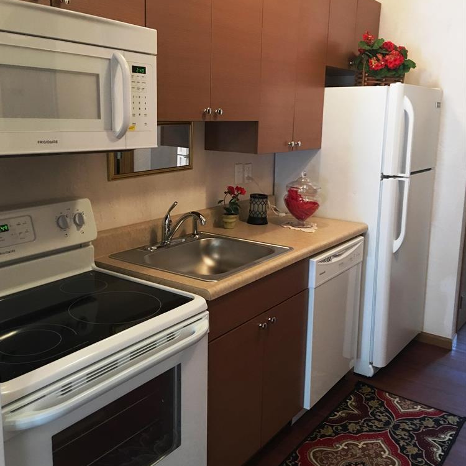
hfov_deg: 47.2
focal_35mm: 35
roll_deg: -1.3
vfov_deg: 47.2
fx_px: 533
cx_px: 229
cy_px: 212
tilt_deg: -9.4
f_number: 2.2
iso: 80
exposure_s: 1/10
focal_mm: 4.15
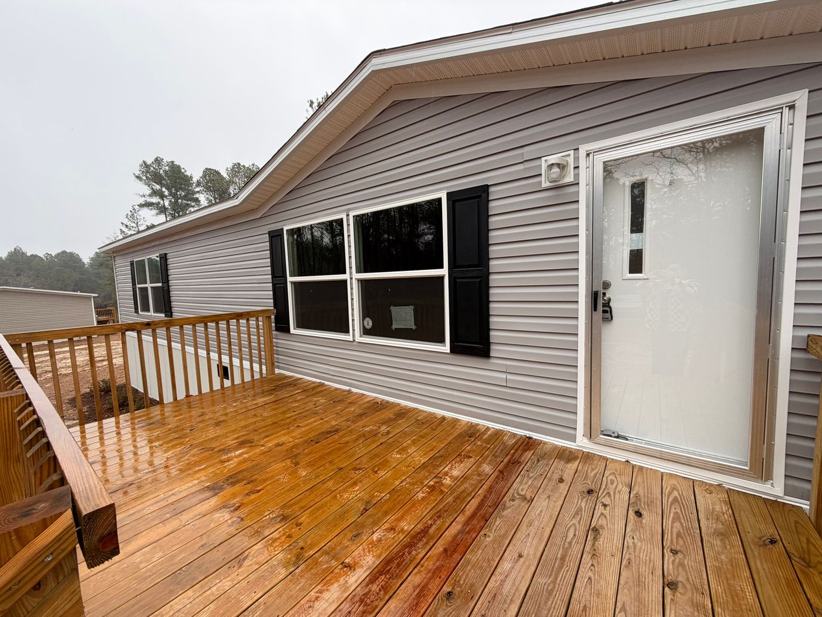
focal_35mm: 14
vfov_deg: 85.7
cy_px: 308
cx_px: 411
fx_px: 332
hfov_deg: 102.1
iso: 40
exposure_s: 1/137
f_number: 2.2
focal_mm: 2.22
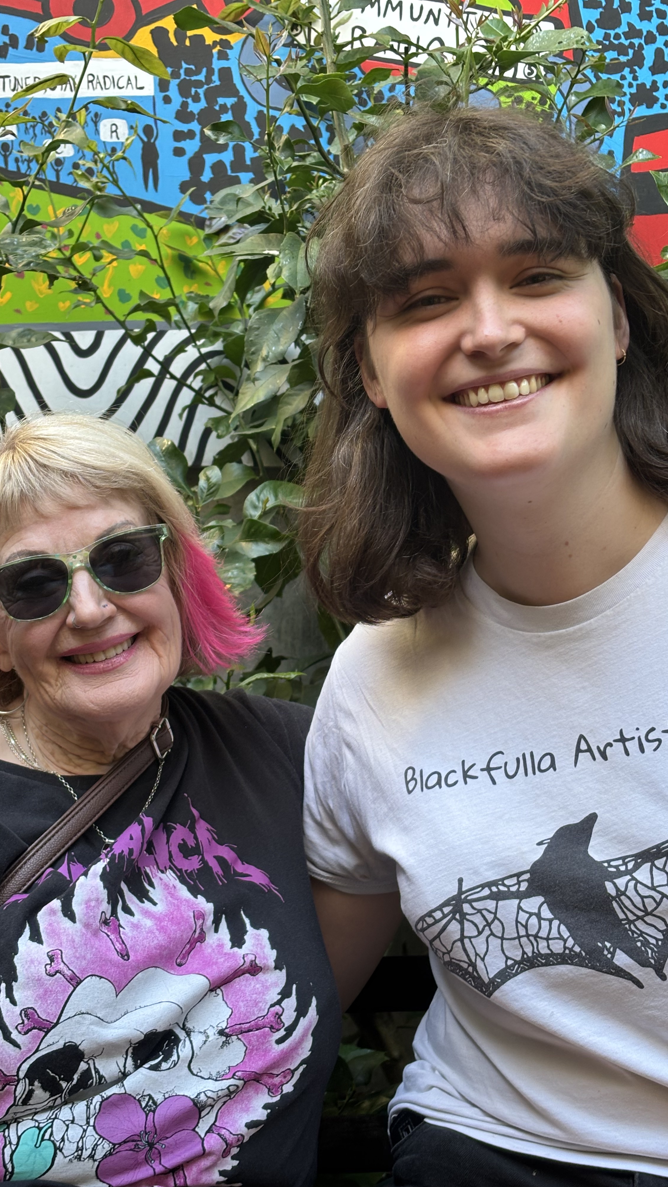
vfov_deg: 36.6
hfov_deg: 21.1
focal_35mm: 57
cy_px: 591
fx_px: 1795
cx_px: 305
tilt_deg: +0.9
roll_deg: -0.2
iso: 64
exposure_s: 1/60
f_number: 1.6
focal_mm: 5.96
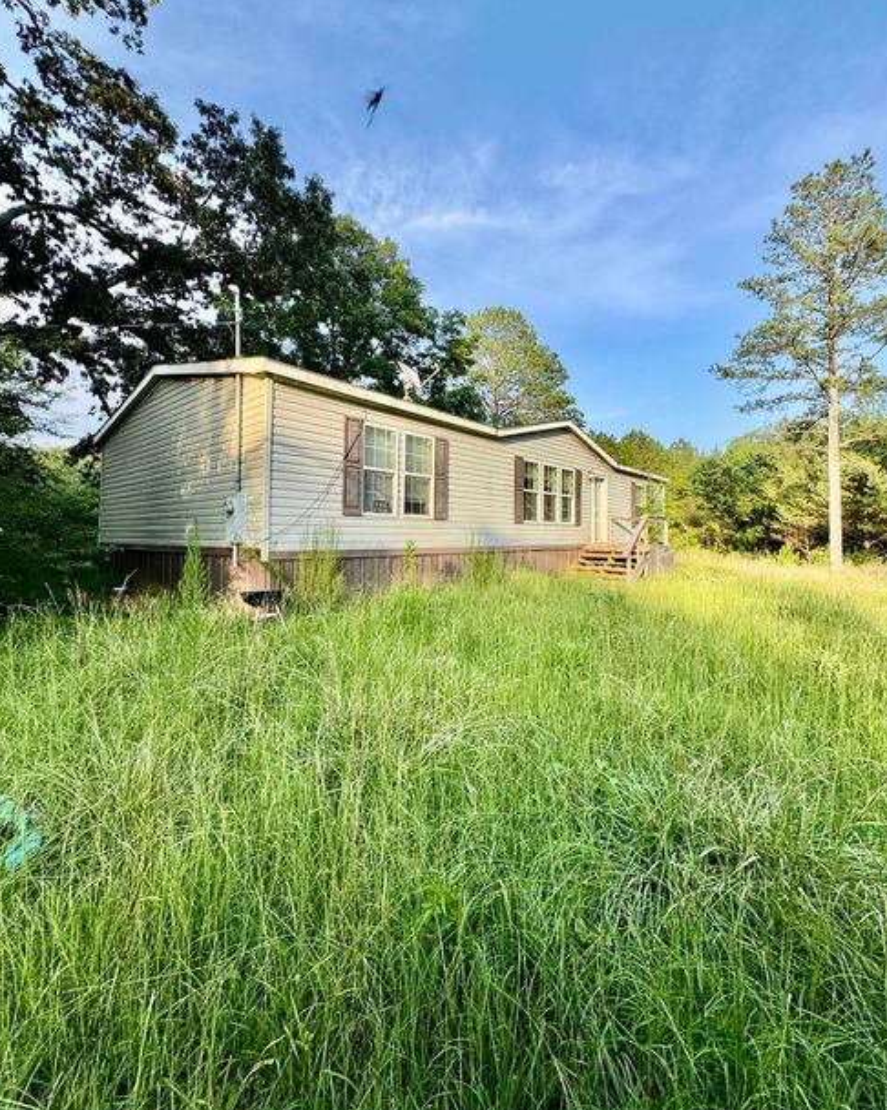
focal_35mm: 15
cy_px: 519
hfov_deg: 84.0
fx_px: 492
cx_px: 451
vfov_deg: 96.7
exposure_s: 1/541
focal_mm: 2.22
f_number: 2.2
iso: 40
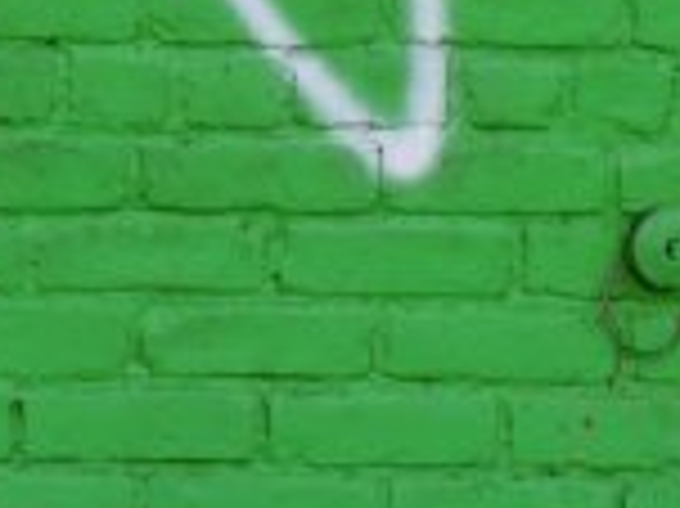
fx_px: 21748
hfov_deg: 1.8
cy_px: -800
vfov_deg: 1.3
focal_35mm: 1108
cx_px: 1018
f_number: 4.2
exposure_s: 1/82
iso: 50
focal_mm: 53.3
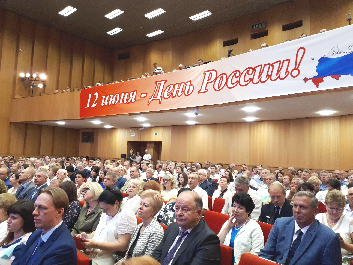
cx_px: 176
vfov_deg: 51.4
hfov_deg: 65.3
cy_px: 132
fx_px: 275
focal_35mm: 27
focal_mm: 3.6
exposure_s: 1/25
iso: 160
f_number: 1.9
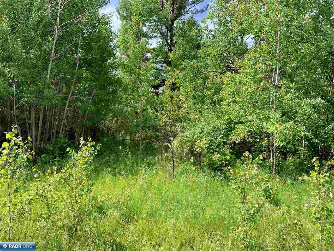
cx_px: 167
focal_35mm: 26
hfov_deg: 67.3
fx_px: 251
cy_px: 126
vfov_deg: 53.1
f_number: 1.6
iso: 32
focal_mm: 4.2
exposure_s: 1/1261
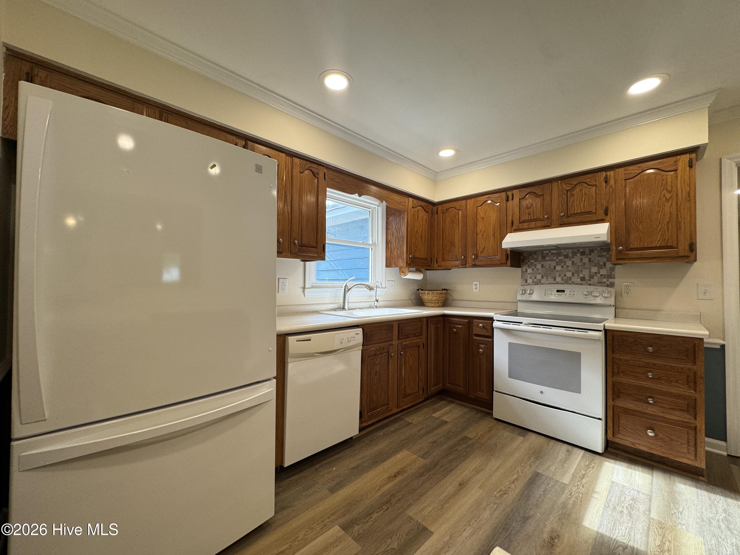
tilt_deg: +1.1
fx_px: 299
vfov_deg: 85.7
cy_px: 278
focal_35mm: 14
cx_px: 370
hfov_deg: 102.1
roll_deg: +0.1
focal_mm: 2.22
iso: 80
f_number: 2.2
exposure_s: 1/120
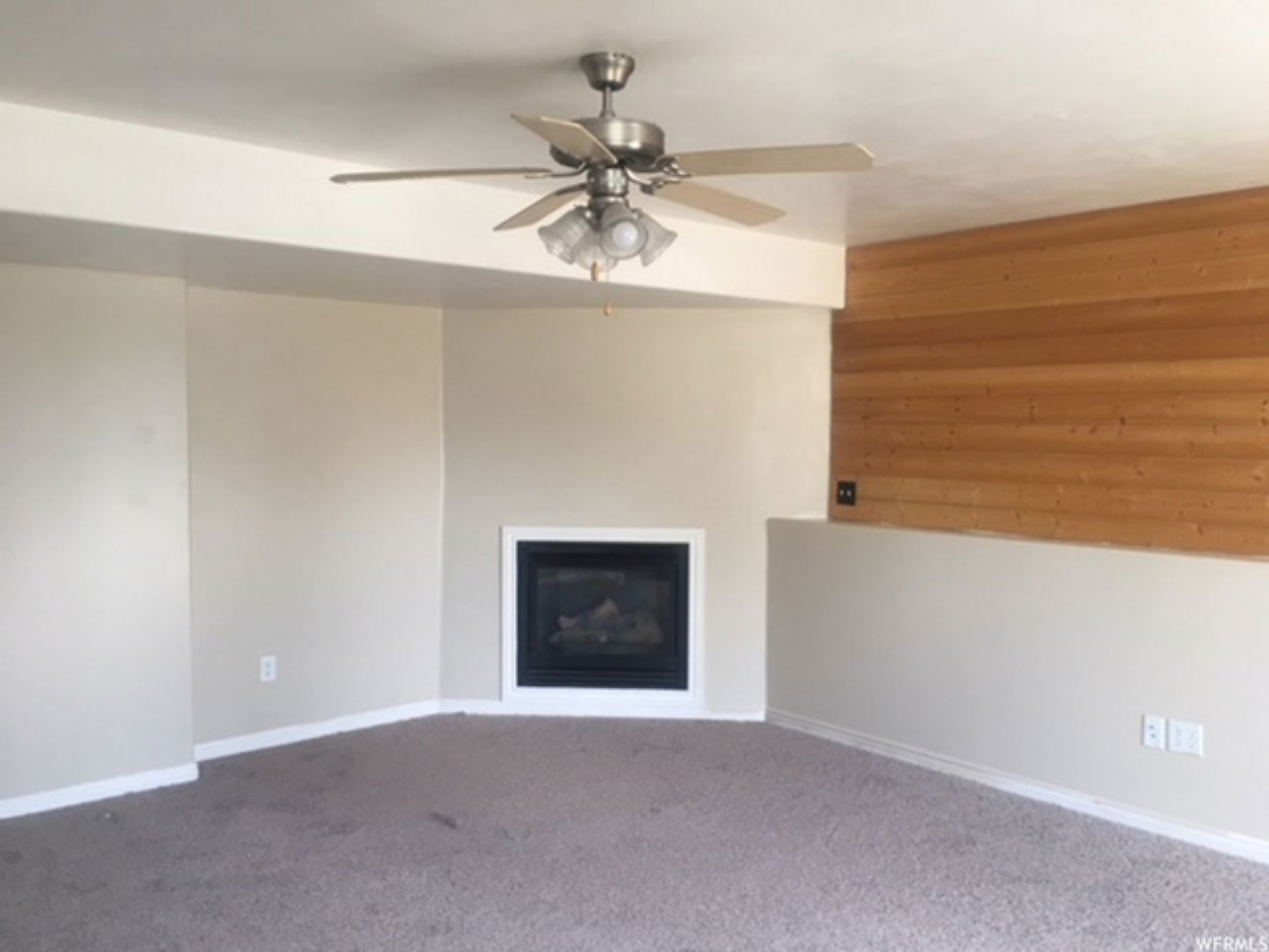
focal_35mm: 29
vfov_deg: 48.2
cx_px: 634
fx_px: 1063
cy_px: 476
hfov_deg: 61.7
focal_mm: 4.15
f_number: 2.2
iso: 50
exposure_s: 1/30
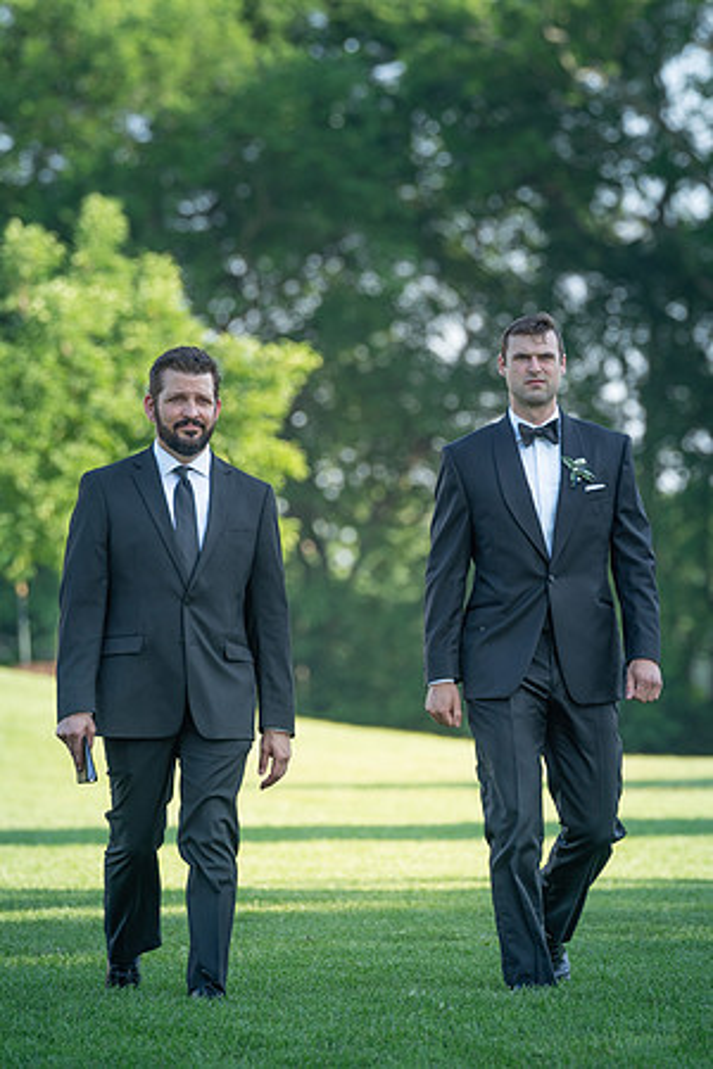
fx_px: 10182
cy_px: 454
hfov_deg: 4.0
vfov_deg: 6.0
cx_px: 418
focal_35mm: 343
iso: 100
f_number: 4
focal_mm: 198
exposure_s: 1/250
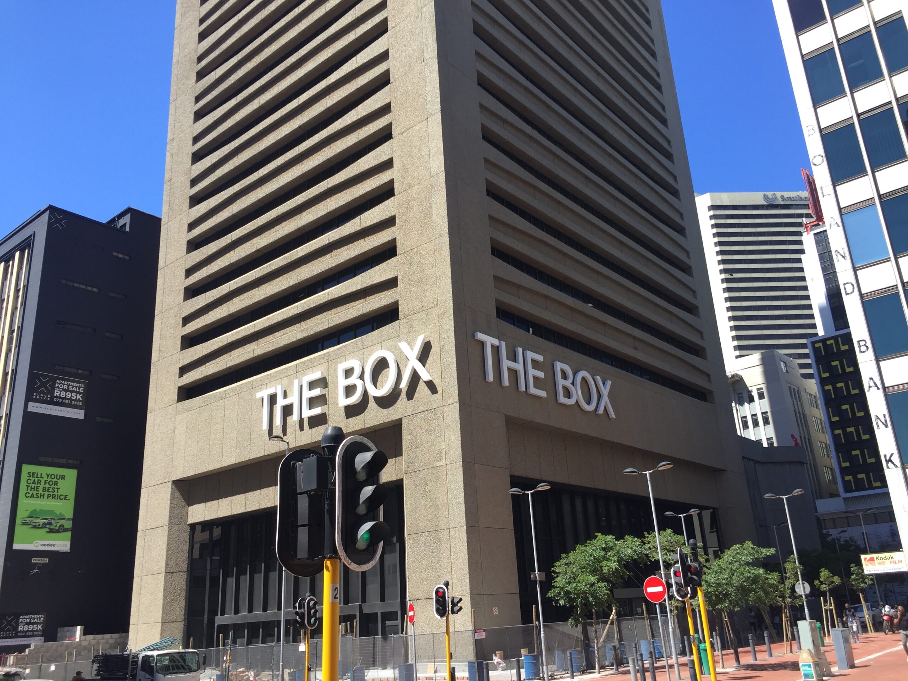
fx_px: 761
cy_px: 340
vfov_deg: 48.2
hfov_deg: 61.7
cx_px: 454
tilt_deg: +19.2
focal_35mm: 29
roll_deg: +3.4
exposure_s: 1/694
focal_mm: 4.15
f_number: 2.2
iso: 32
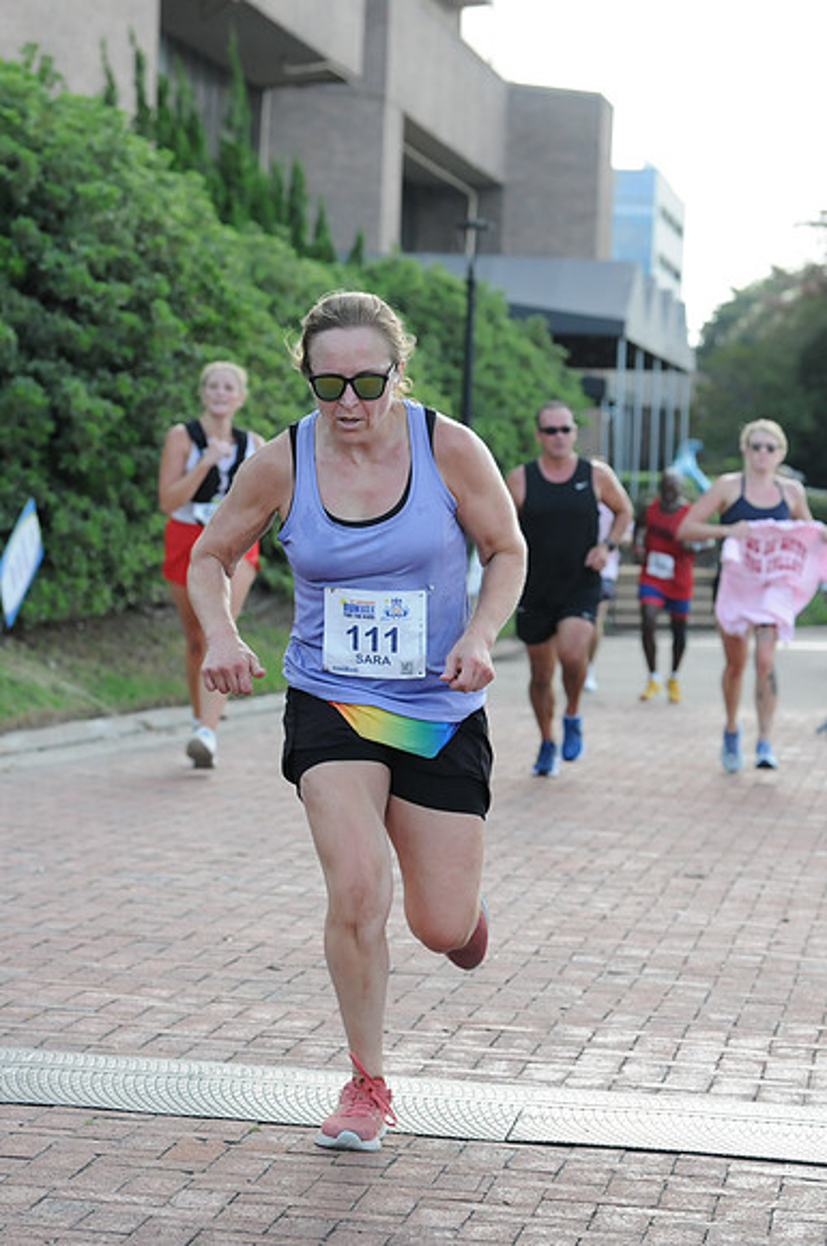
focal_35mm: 129
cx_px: 414
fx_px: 4458
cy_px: 623
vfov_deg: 15.9
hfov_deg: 10.6
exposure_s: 1/800
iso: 800
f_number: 5
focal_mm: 86
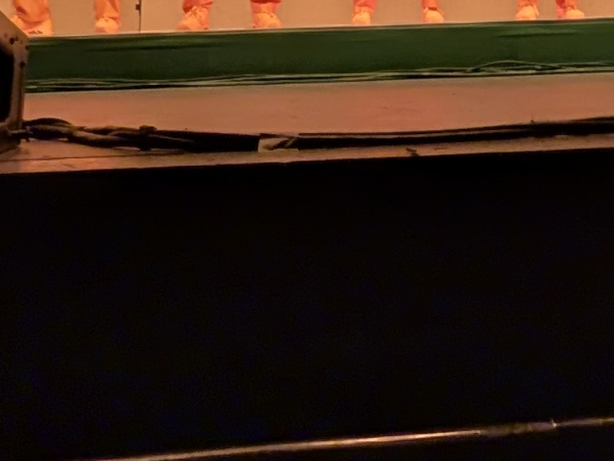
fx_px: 1136
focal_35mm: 64
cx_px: 516
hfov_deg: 29.4
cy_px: -220
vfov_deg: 20.0
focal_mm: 2.02
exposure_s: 1/68.5
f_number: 1.7
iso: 117
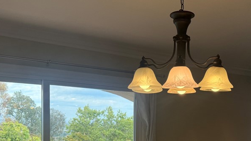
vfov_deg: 25.4
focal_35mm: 45
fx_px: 300
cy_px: 137
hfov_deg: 45.0
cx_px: 159
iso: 100
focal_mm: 6.76
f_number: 1.78
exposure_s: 1/524
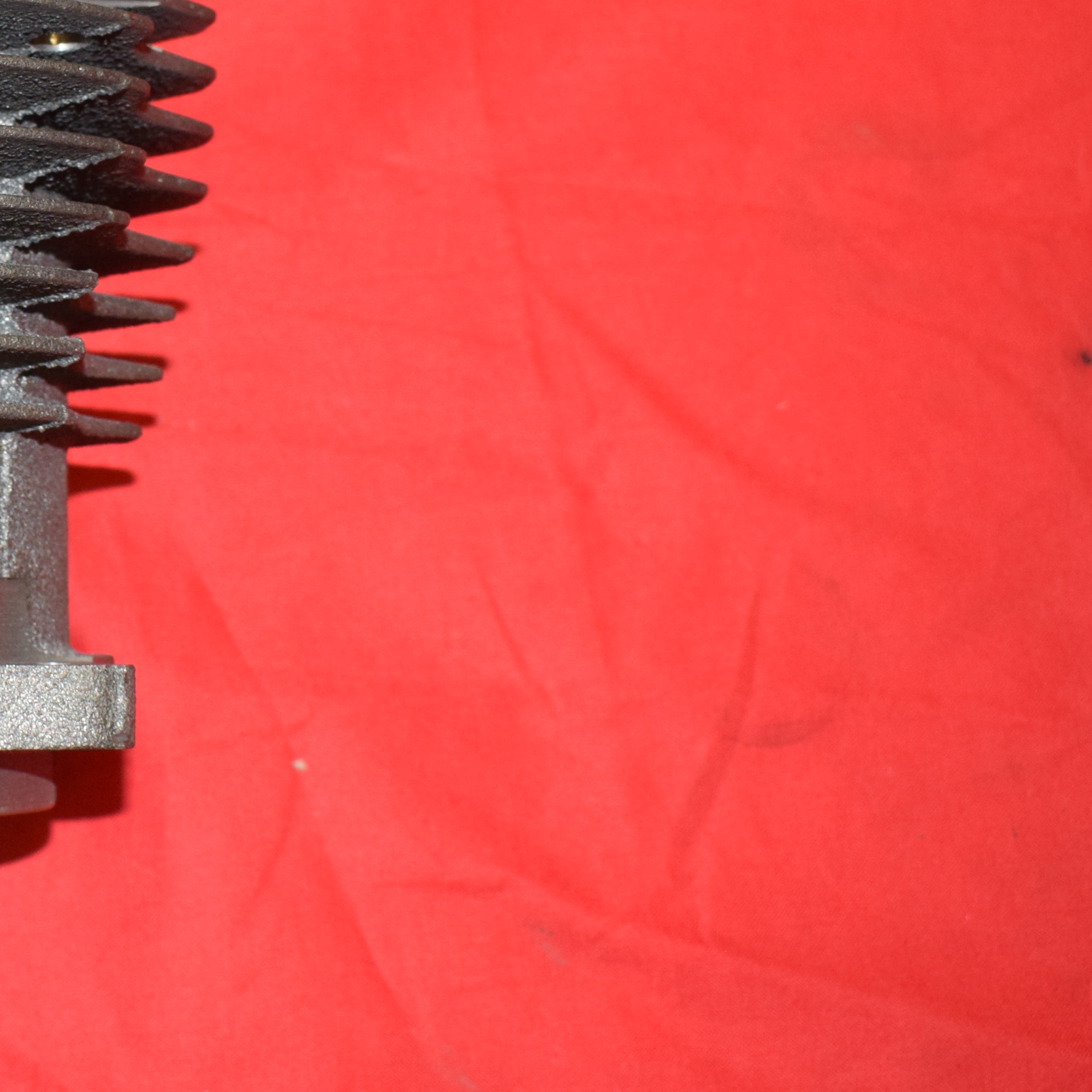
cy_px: 285
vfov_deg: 22.0
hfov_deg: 21.0
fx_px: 2784
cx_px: -144
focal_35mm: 78
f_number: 5.6
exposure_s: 1/125
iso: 800
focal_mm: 24
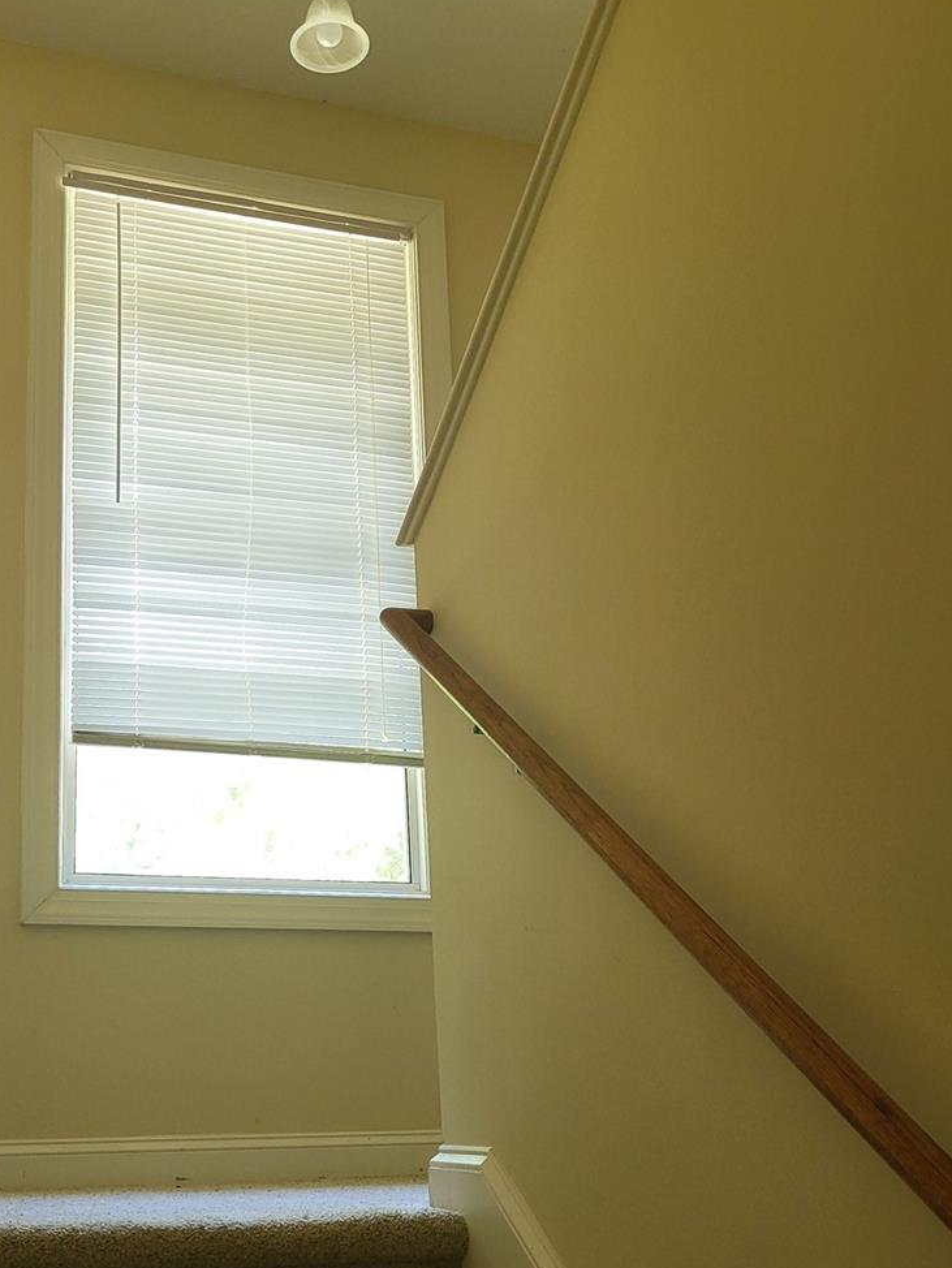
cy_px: 756
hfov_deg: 34.7
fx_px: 1503
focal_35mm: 41
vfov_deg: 45.5
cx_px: 287
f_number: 1.8
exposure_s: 1/120
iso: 200
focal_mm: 5.4
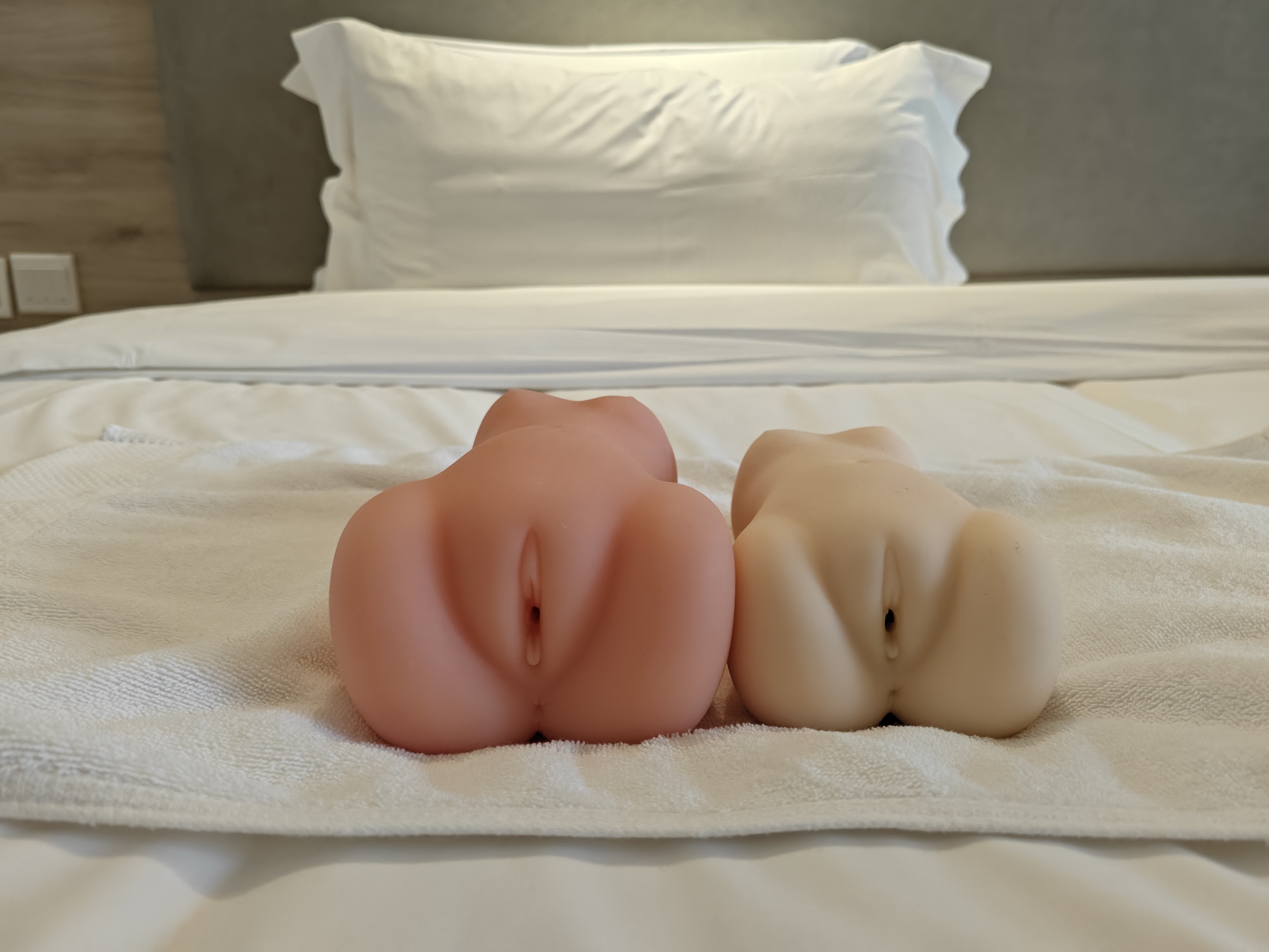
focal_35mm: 23
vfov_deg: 58.9
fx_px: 843
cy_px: 476
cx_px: 634
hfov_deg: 73.9
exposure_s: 1/100
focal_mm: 5.43
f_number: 1.8
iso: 500
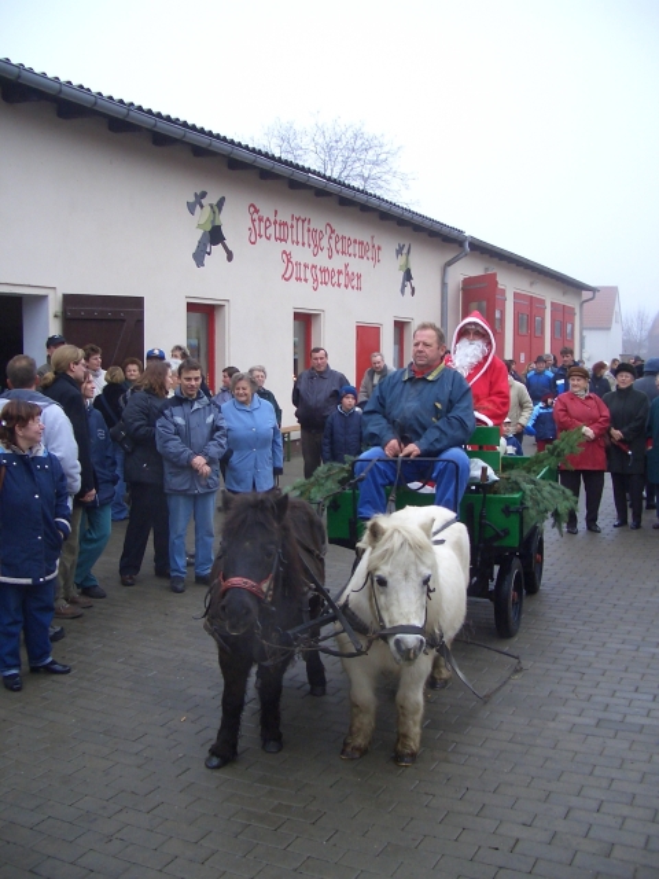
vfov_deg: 52.6
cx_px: 330
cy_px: 440
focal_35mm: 35
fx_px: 888
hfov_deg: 40.7
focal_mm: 5.8
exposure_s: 1/60
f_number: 2.6
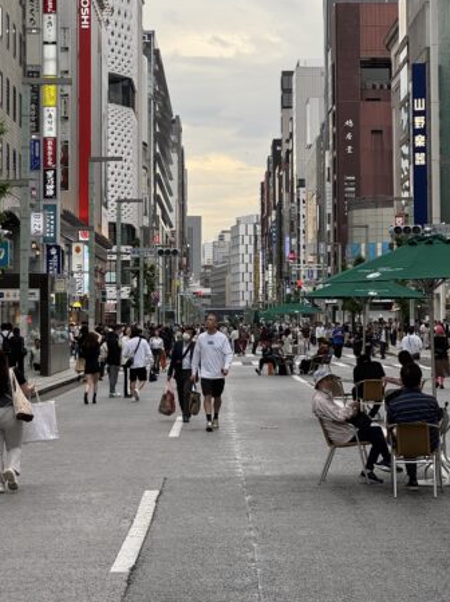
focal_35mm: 103
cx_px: 248
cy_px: 221
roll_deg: -1.2
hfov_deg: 14.3
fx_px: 1788
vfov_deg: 19.1
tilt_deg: +1.3
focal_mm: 9
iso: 32
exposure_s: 1/99
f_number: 2.8
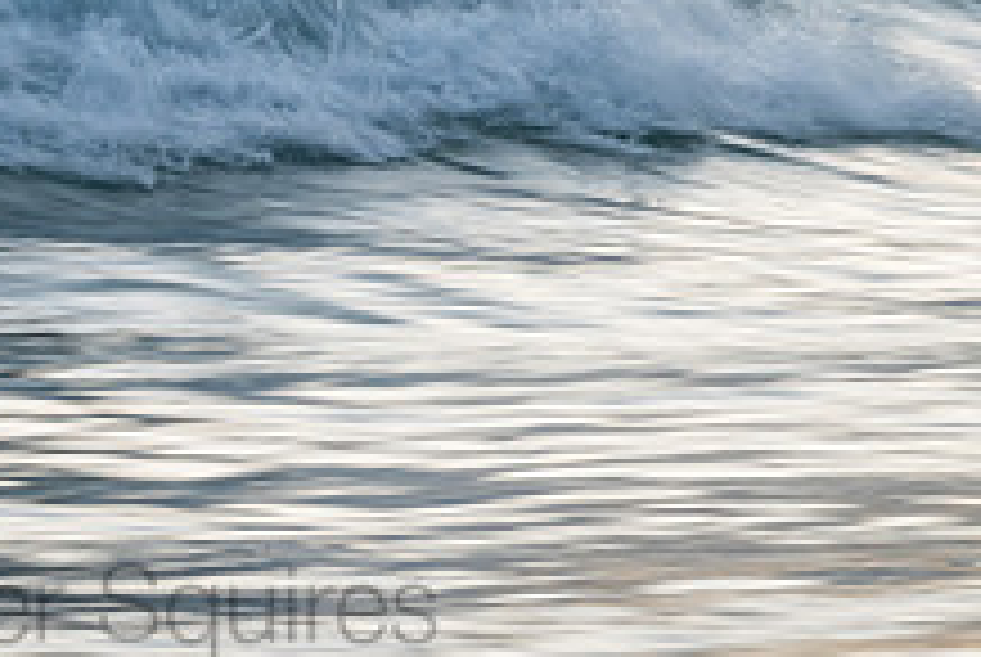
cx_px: 90
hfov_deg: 1.6
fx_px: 36236
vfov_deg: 1.0
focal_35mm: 1328
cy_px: -142
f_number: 20
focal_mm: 500
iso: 31
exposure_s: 1/20
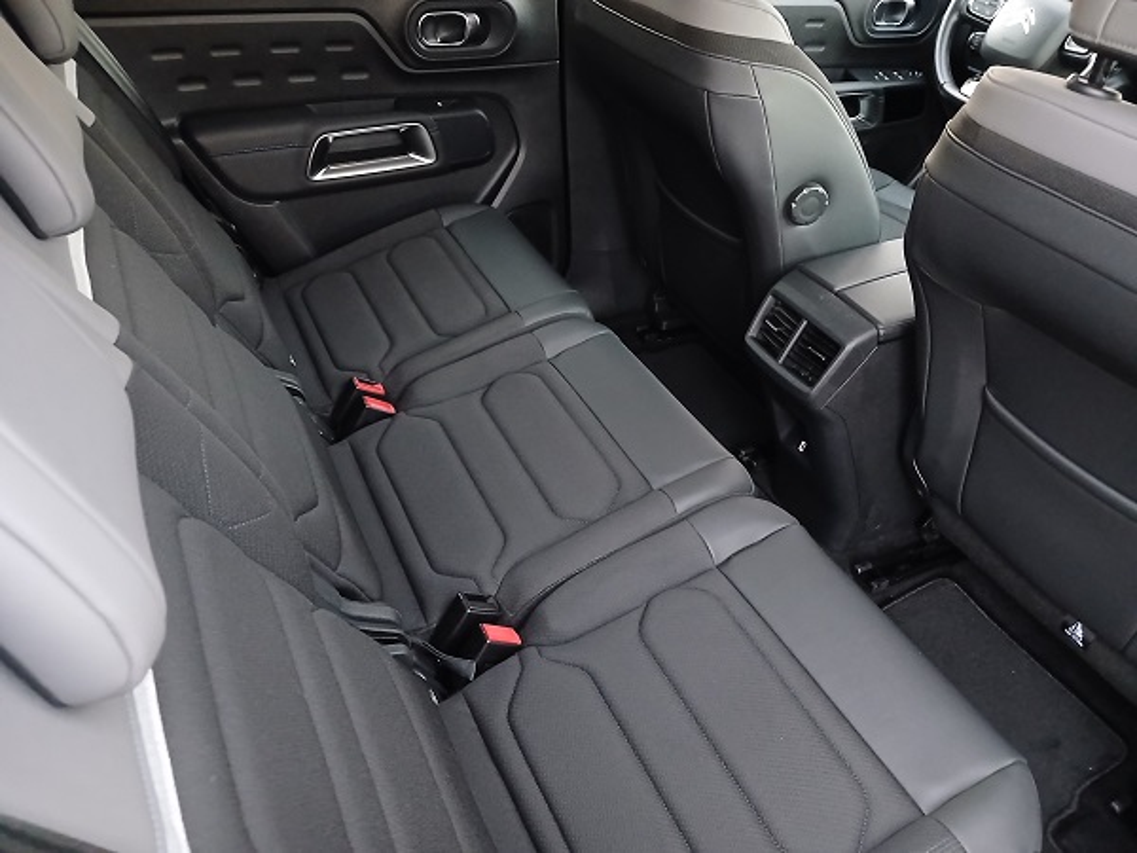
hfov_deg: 65.3
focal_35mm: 27
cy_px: 426
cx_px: 568
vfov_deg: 51.4
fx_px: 887
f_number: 1.8
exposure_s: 1/14.3
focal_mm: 3.98
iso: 1000
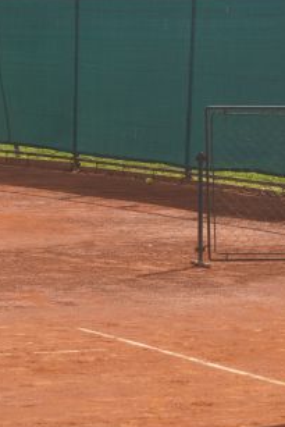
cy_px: 172
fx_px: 2870
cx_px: 272
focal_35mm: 242
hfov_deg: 5.7
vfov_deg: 8.5
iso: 160
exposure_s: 1/250
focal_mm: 50
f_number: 9
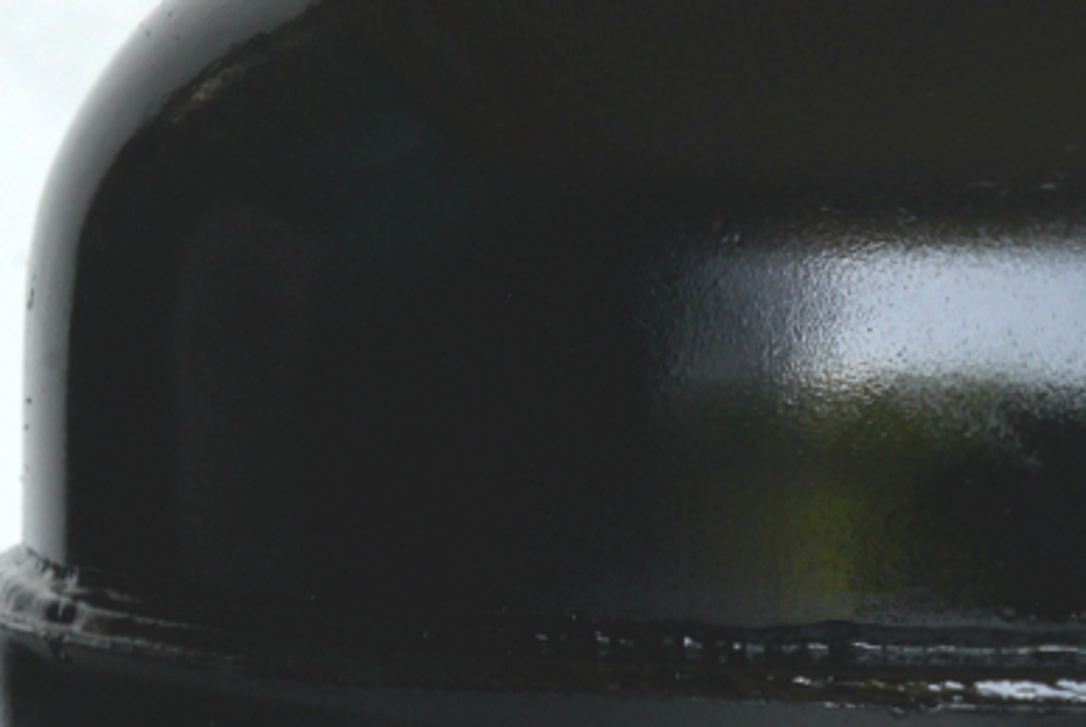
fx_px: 14768
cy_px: 820
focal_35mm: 489
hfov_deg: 4.2
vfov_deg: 2.8
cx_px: 1158
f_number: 16
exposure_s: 1/80
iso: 640
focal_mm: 120
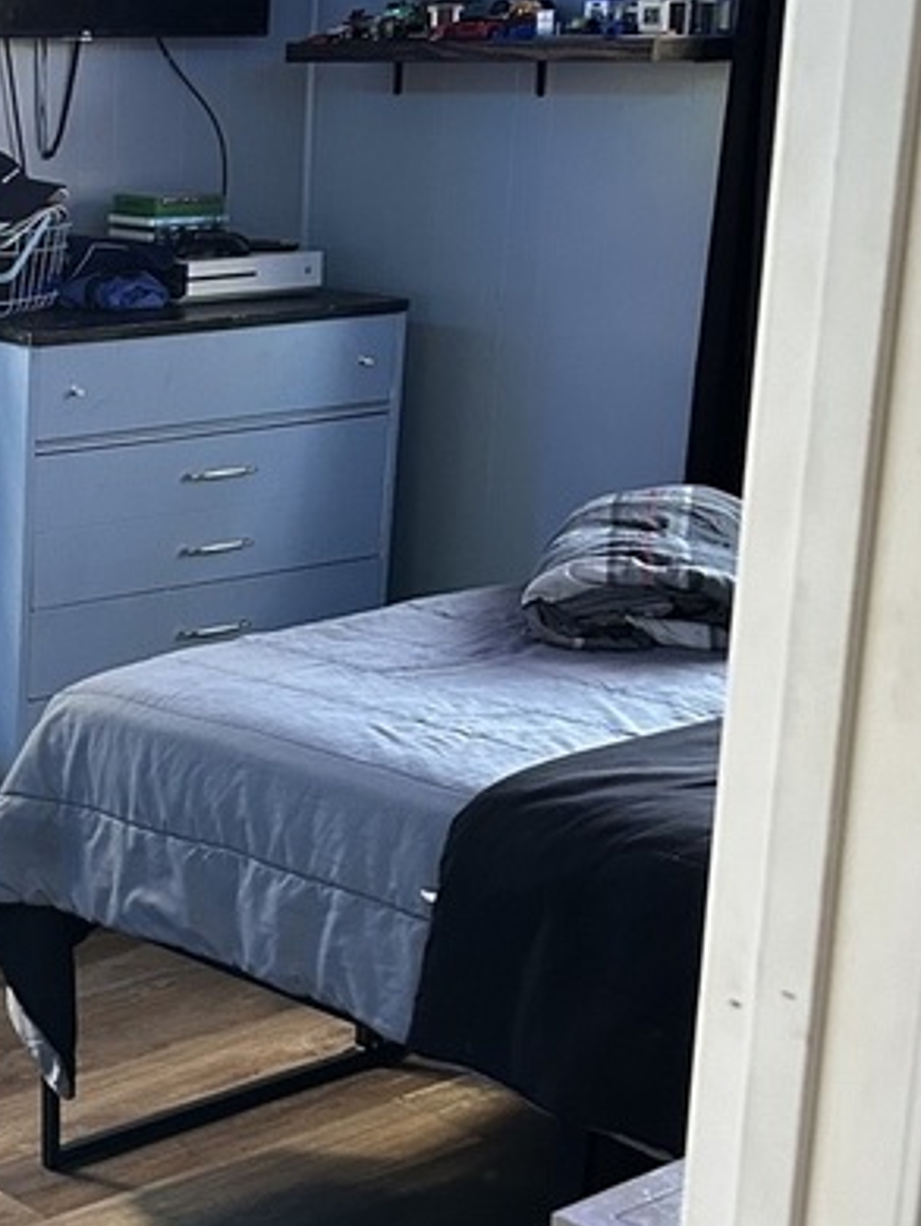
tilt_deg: -15.7
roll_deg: -1.2
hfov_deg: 19.5
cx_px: -132
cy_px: 726
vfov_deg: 27.0
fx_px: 2551
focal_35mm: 72
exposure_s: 1/60
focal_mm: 5.7
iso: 320
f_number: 1.5
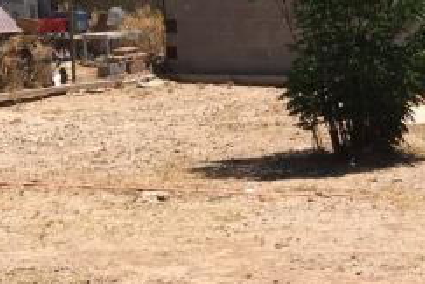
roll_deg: +0.0
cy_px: 126
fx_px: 1499
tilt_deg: -4.5
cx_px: 626
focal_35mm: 127
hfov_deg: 15.0
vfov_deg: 10.8
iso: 25
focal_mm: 4.15
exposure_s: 1/1603
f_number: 2.2
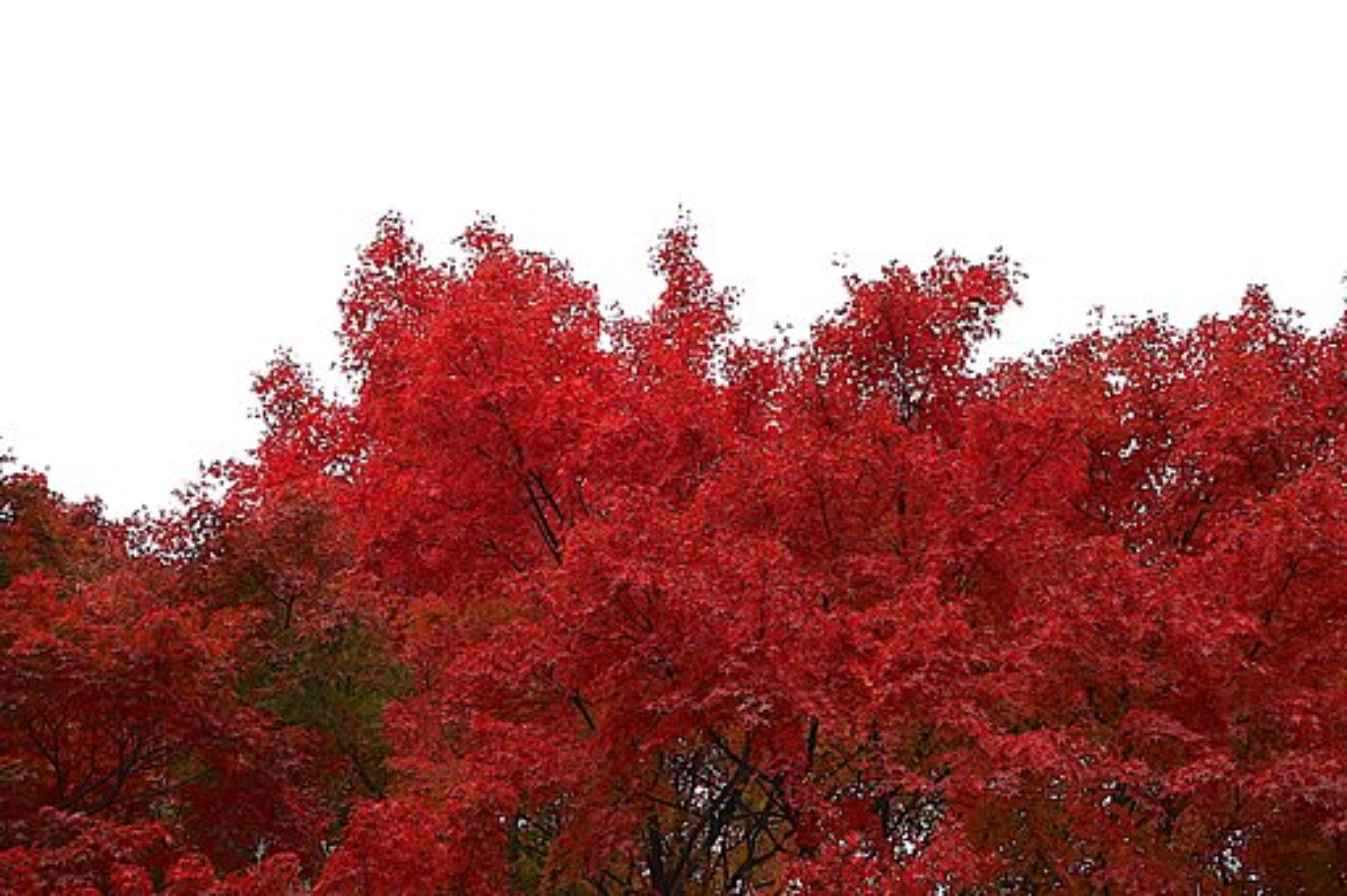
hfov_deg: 24.8
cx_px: 674
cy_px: 448
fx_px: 3067
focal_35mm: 82
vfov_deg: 16.6
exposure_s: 1/160
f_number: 8
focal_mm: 55
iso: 100
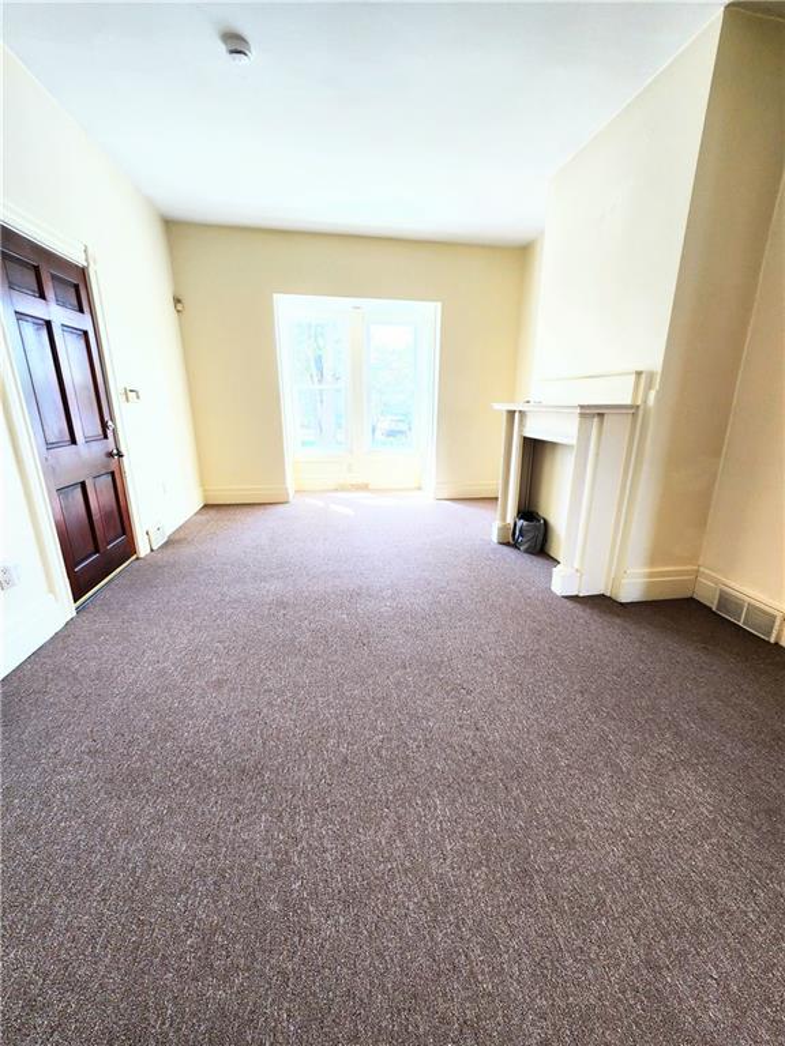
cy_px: 523
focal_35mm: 13
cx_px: 392
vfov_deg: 106.2
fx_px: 393
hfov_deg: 89.9
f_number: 2.2
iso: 125
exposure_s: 1/60
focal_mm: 2.2
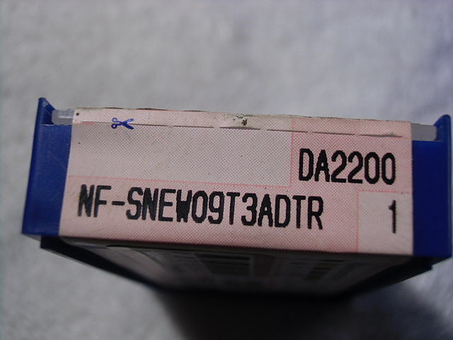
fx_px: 615
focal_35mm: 47
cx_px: 226
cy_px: 170
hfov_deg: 40.4
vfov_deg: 30.9
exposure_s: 1/100
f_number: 4.2
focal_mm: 8.29
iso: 200
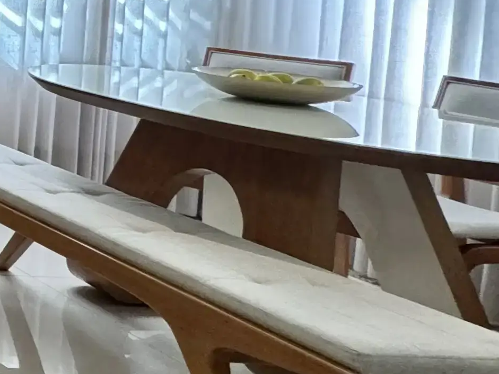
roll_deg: -1.1
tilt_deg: -4.2
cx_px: -563
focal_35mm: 60
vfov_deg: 23.2
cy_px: -22
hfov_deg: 17.8
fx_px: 865
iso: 250
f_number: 2.2
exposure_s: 1/60
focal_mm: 2.22
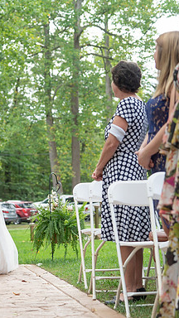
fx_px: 937
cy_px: 159
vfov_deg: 19.3
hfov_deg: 10.8
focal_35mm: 111
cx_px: -27
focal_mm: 70
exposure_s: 1/200
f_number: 4
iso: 250
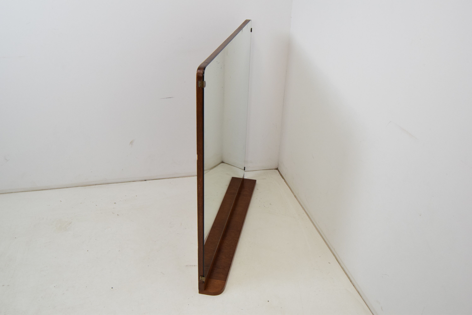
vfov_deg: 40.0
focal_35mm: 33
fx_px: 433
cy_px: 158
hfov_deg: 57.2
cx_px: 236
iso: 1600
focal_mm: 22
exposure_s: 1/200
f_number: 7.1
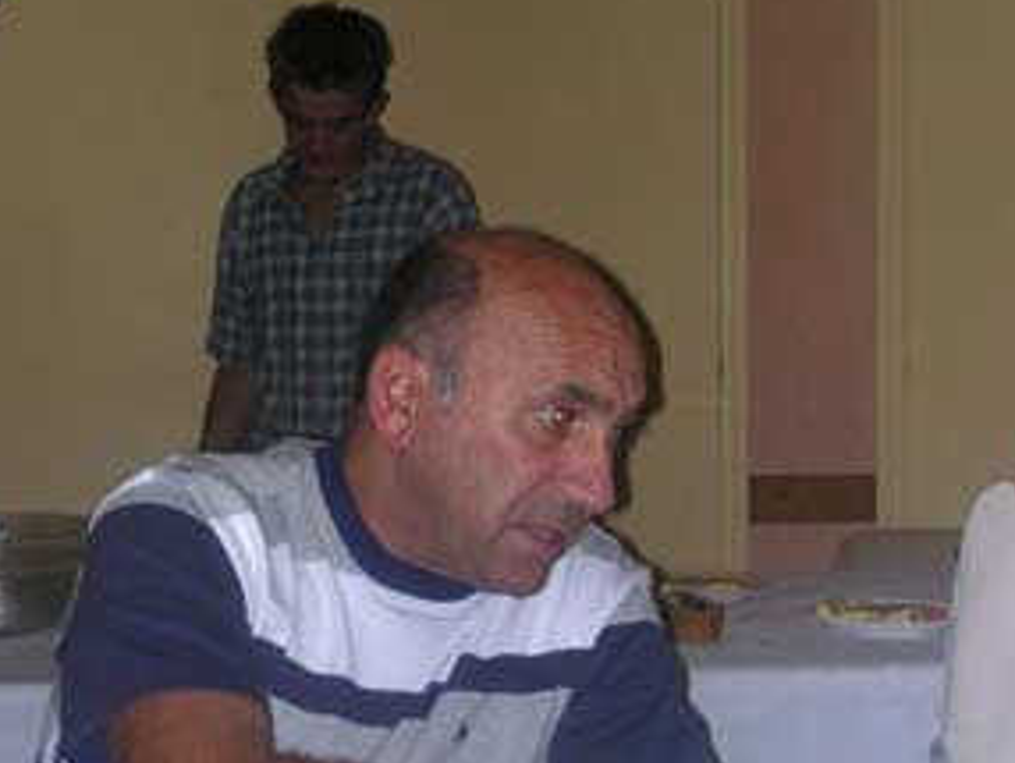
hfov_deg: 27.3
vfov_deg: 20.7
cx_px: 415
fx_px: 2084
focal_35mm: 71
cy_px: 442
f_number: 3.4
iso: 167
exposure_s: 1/60
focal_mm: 8.9
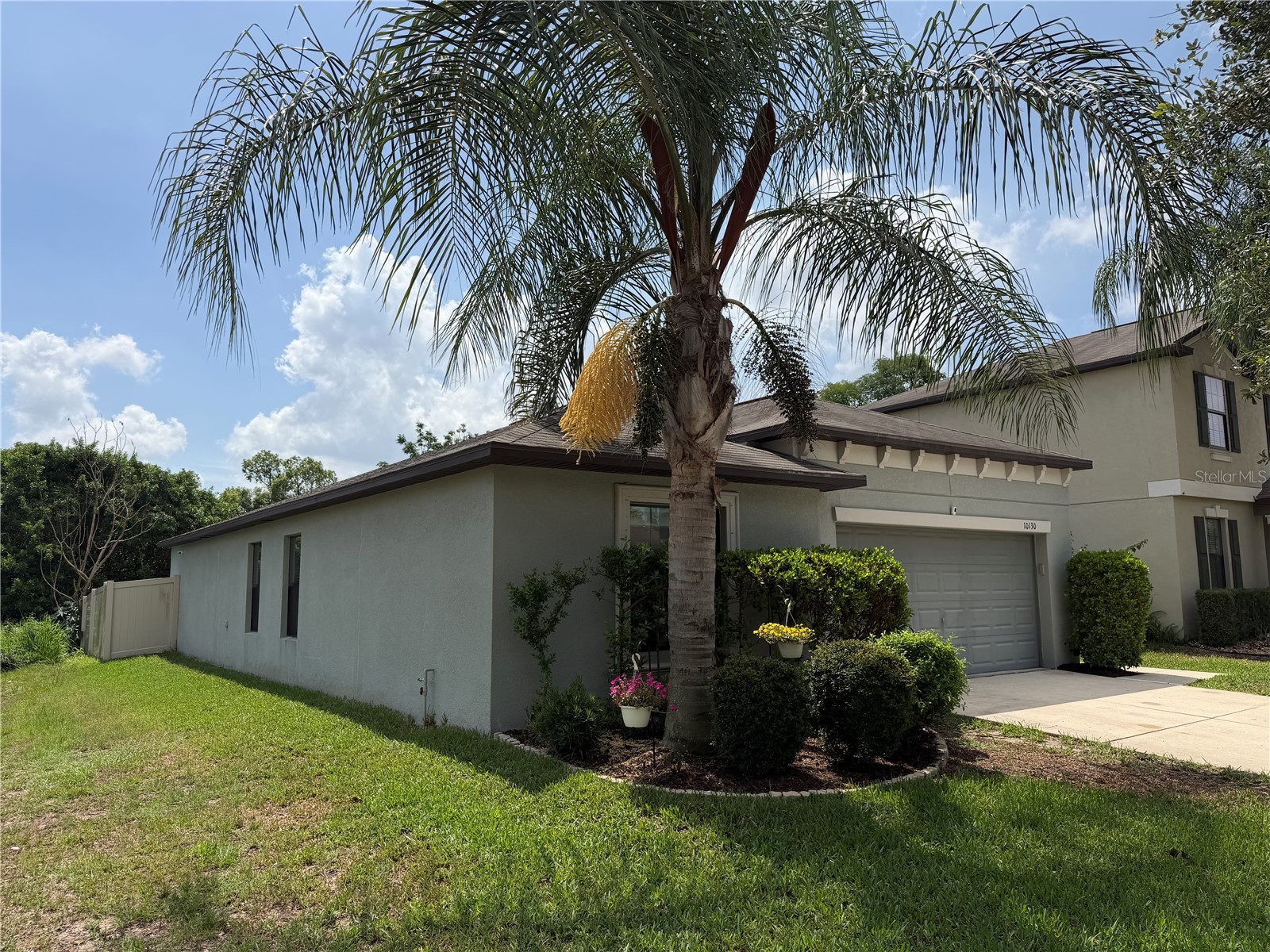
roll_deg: +1.3
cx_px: 635
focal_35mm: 24
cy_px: 476
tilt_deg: +6.5
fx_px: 881
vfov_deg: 56.8
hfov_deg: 71.6
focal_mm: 6.76
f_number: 1.78
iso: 80
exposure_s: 1/5714
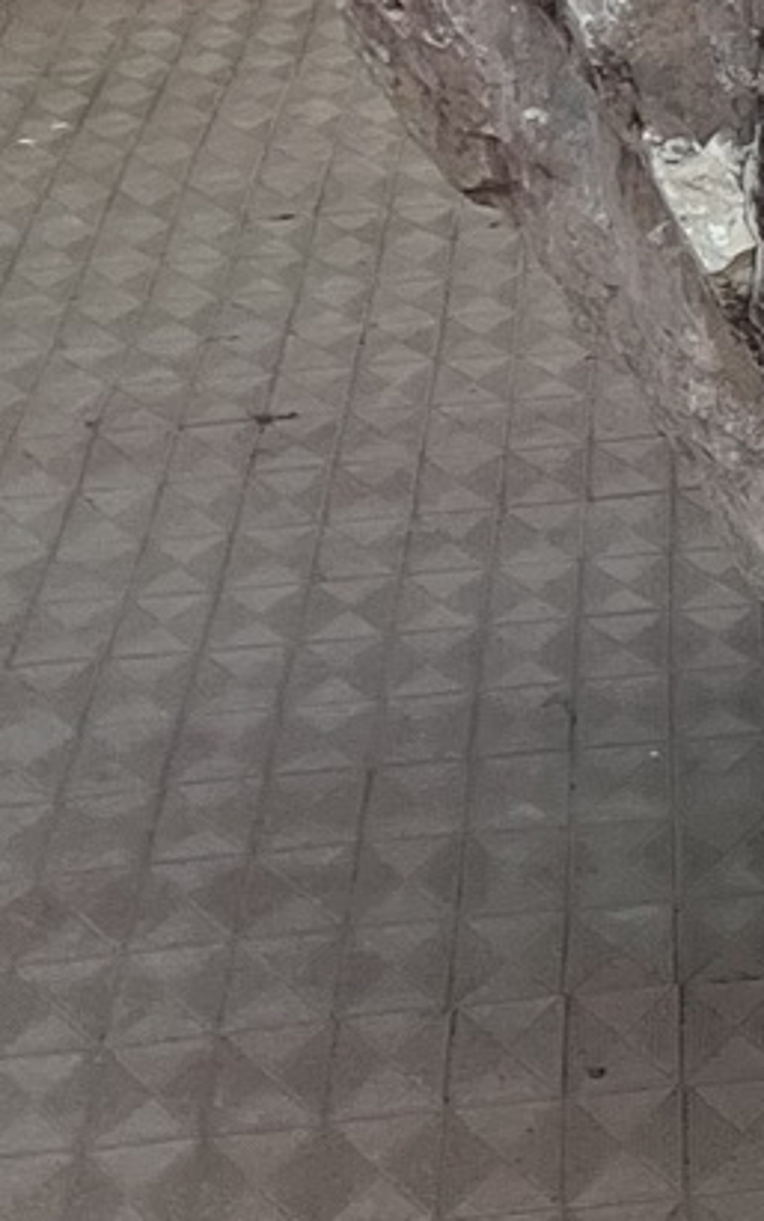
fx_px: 4463
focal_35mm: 134
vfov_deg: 15.5
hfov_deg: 8.9
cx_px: 1801
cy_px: 371
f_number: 1.5
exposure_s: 1/121
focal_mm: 5.7
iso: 125
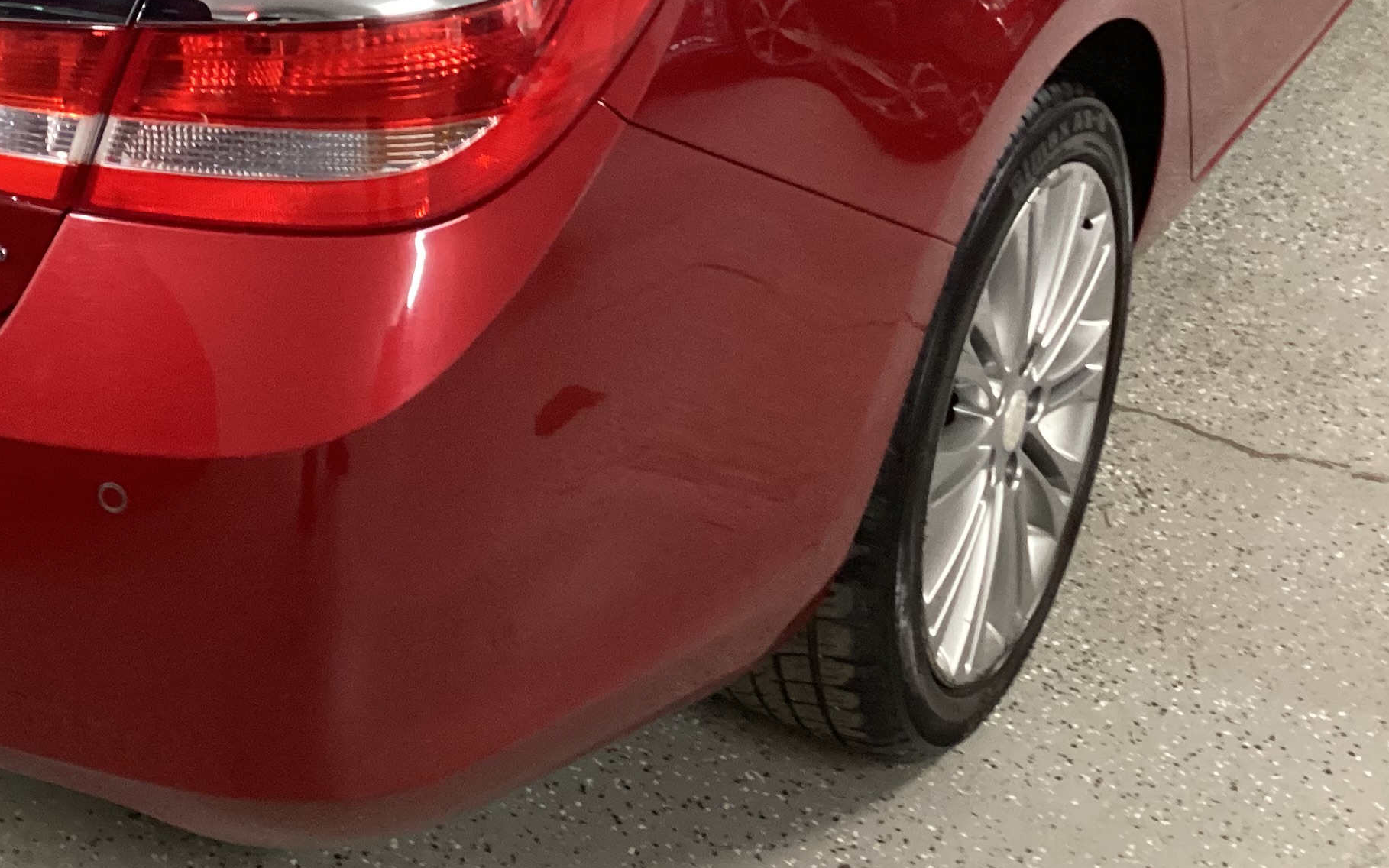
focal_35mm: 59
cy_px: -22
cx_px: 317
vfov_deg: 21.2
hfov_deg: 33.7
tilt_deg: -25.5
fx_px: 2233
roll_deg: +0.3
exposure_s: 1/33
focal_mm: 3.3
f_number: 2.4
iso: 320
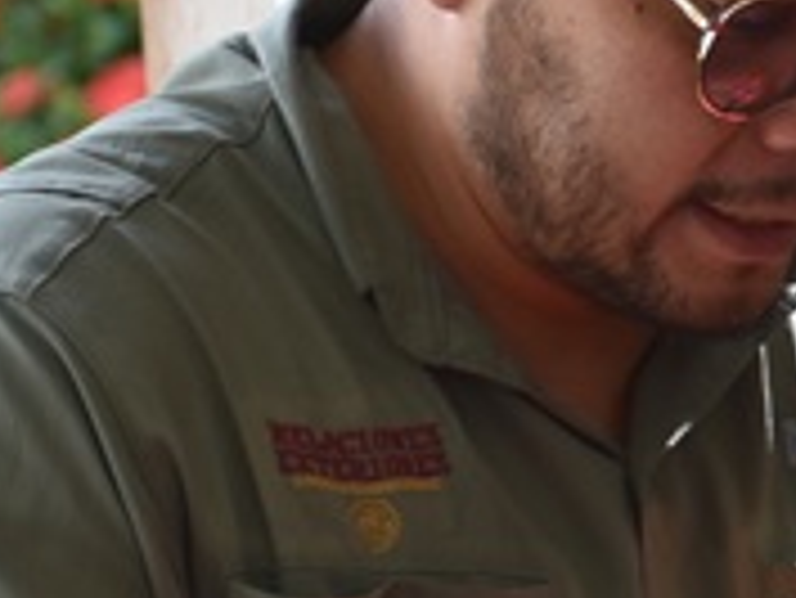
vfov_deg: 3.7
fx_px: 9135
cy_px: 562
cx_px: 1466
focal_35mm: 397
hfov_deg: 4.9
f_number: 4.5
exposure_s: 1/250
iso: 400
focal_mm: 70
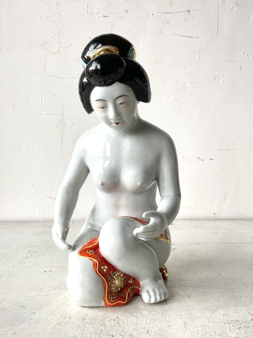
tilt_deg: -4.5
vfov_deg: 61.7
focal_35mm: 29
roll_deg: -0.2
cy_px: 169
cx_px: 126
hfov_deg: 48.2
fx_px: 283
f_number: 1.8
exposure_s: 1/147
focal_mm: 3
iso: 16
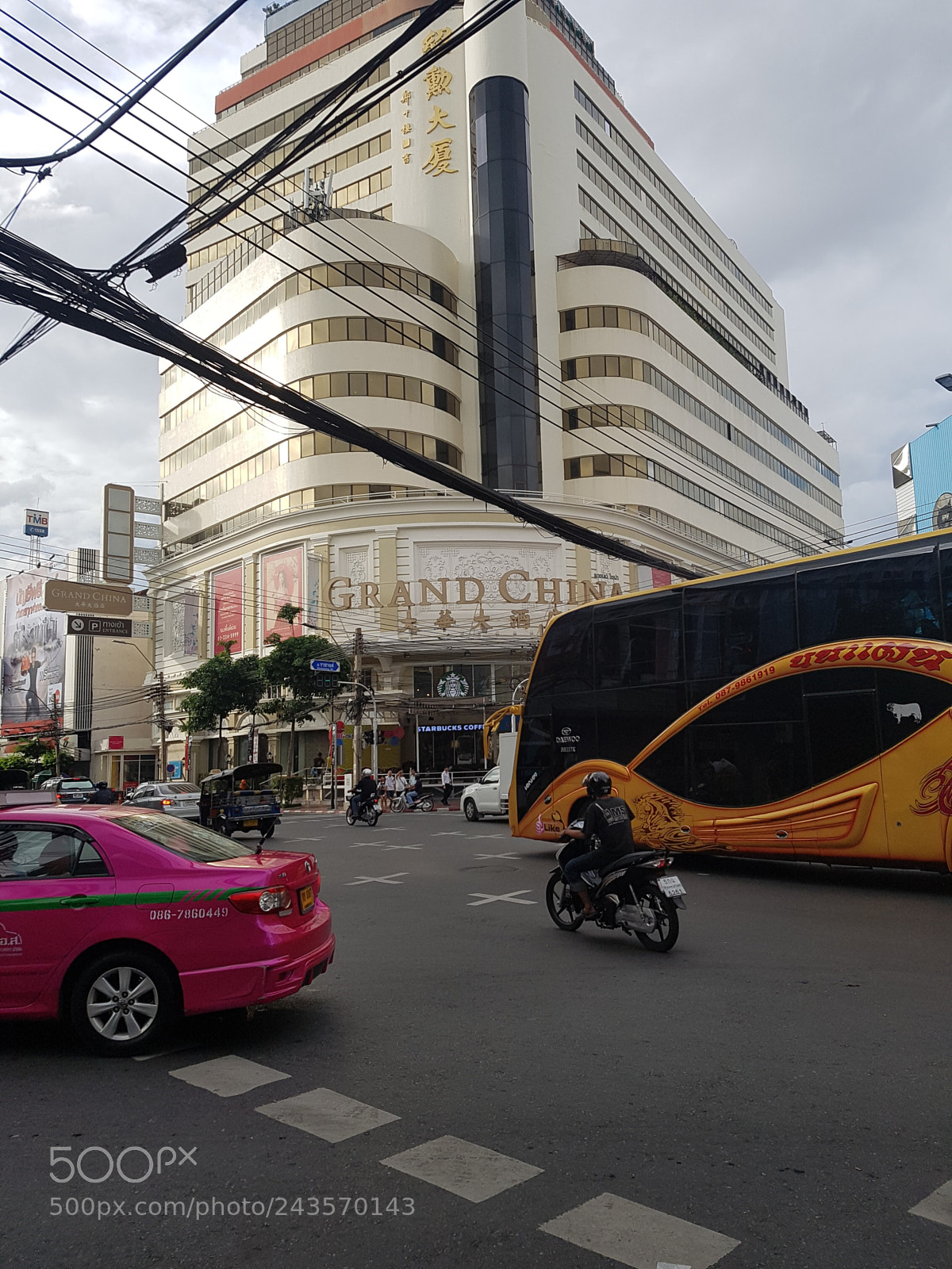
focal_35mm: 26
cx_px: 476
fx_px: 953
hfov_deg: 53.1
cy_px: 634
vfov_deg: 67.3
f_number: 1.7
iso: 50
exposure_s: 1/1268
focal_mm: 4.2
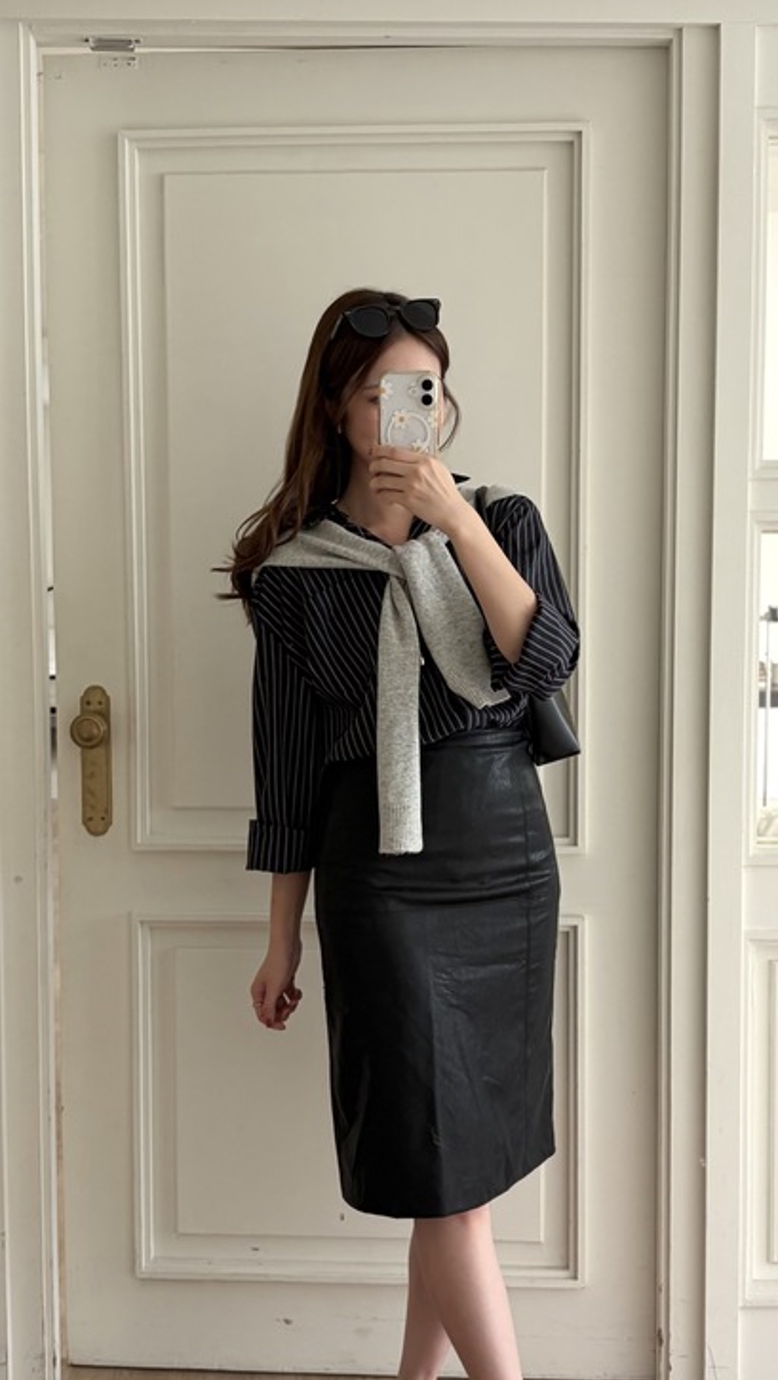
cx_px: 409
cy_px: 779
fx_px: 1429
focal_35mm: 39
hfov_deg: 30.5
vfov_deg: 51.4
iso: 125
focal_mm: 5.96
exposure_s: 1/63
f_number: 1.6
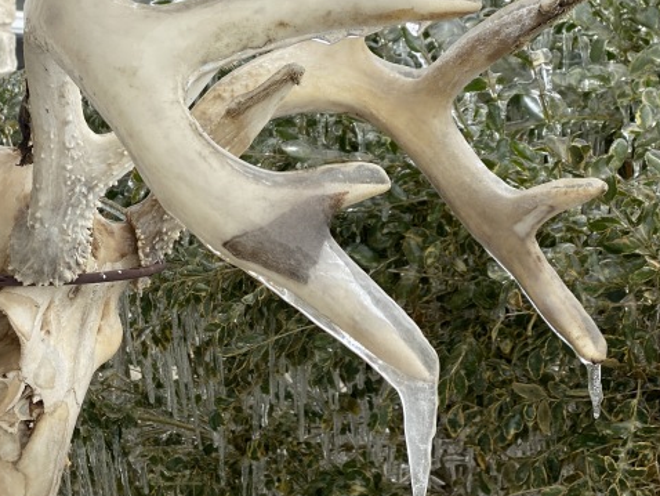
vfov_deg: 17.0
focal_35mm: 87
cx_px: 164
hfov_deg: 22.3
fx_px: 1660
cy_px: 268
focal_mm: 6
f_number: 2
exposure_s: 1/564
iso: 20
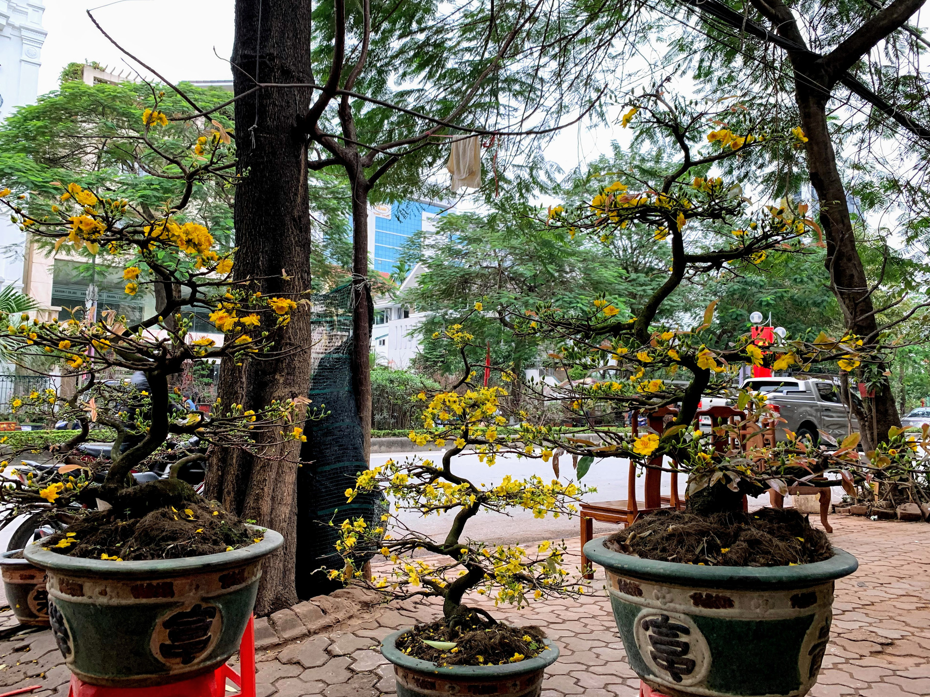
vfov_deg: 51.3
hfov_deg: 65.3
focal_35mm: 27
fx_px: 725
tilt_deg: +3.8
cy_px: 339
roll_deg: -1.1
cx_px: 462
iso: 100
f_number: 1.8
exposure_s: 1/95
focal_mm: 4.25
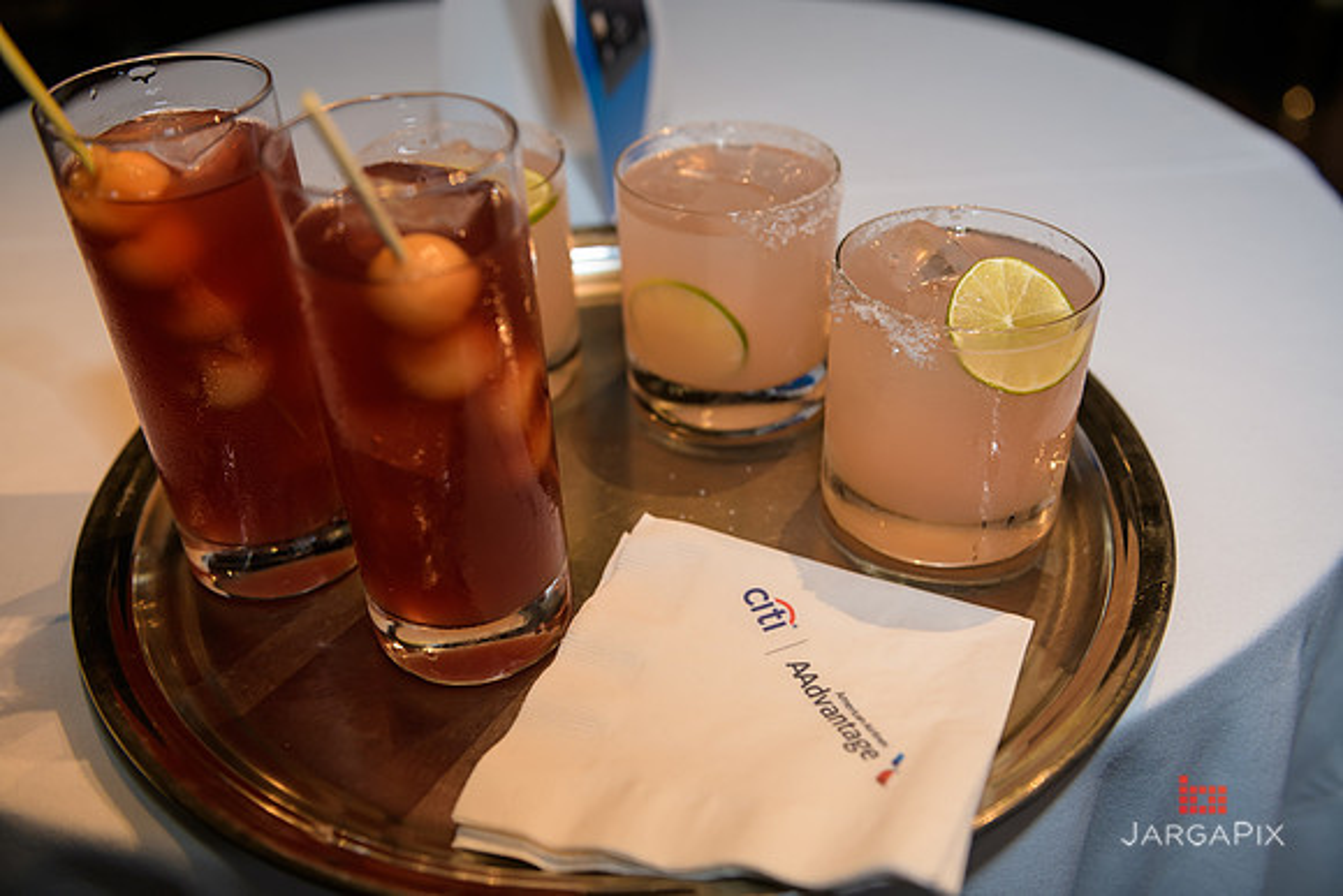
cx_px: 672
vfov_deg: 37.9
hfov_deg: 54.4
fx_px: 1306
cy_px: 448
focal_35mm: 35
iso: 200
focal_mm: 35
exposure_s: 1/125
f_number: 3.2
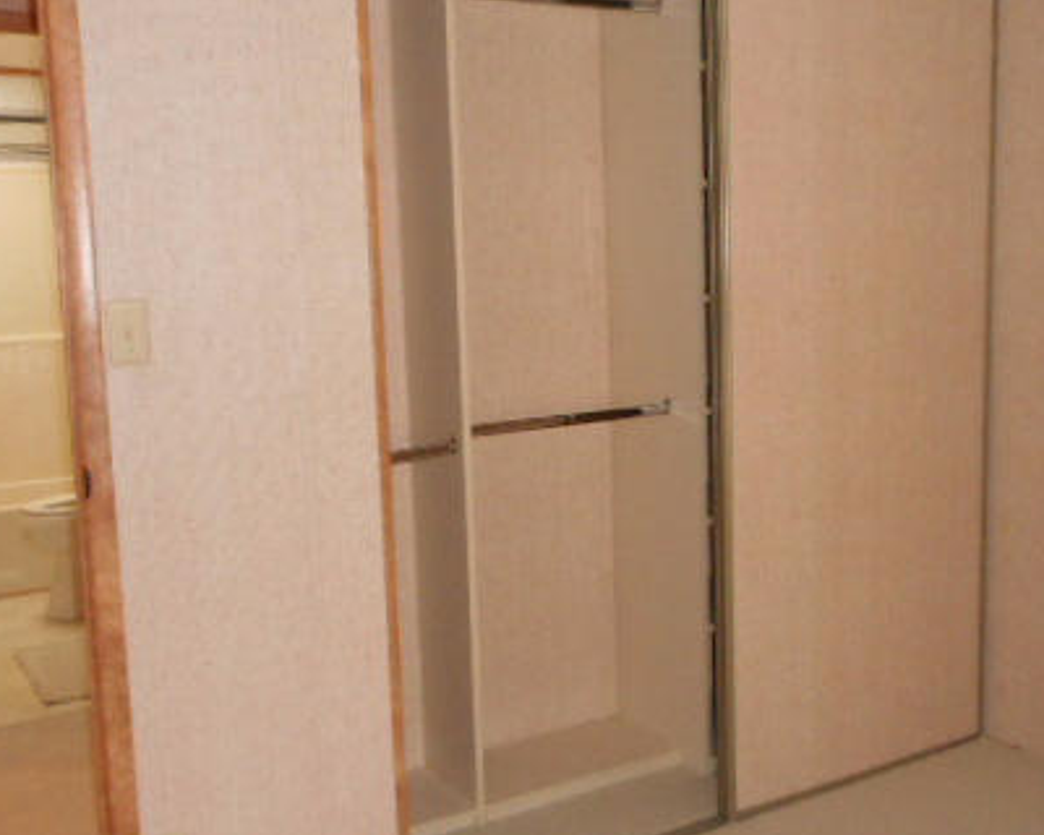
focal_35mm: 39
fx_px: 1205
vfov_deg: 38.2
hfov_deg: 46.6
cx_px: 613
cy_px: 415
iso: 560
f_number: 3.7
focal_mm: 4.5
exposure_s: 1/25
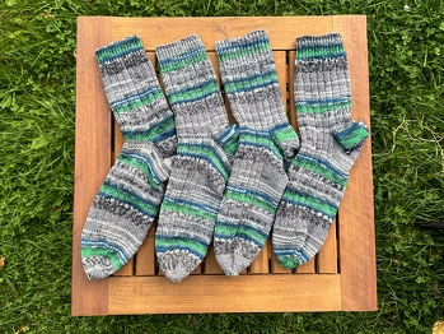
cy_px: 167
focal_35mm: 24
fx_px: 308
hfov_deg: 71.6
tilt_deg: -85.1
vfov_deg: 56.8
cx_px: 222
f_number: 1.78
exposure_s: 1/182
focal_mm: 6.86
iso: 64
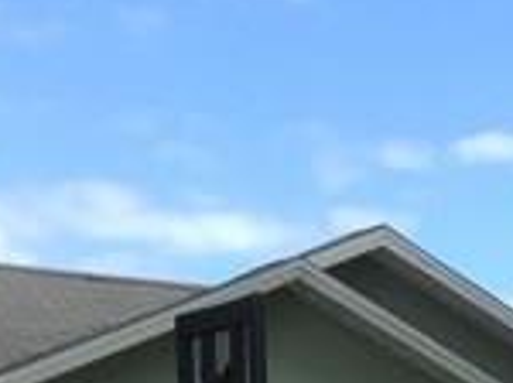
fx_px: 2930
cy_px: 961
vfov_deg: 7.0
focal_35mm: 198
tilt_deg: -2.5
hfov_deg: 9.1
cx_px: 1214
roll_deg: -0.5
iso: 32
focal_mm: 4.15
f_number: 2.2
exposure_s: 1/775
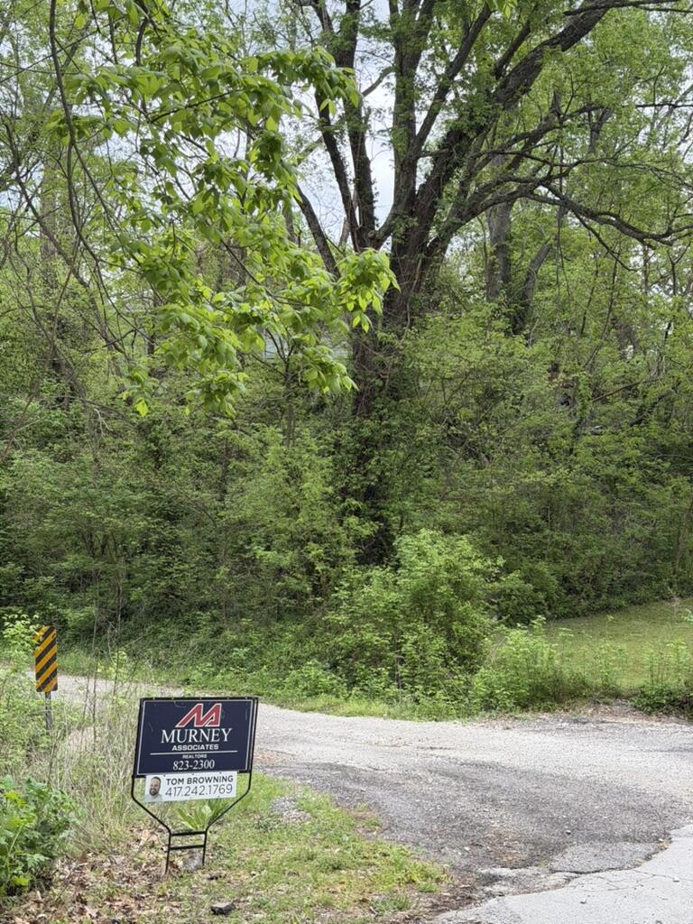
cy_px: 462
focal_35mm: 48
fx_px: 1281
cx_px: 346
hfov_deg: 30.3
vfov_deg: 39.7
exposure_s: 1/187
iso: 80
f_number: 1.78
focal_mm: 6.76
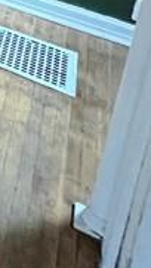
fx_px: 569
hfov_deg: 8.9
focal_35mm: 80
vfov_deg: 19.4
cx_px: -404
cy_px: -222
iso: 500
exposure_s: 1/60
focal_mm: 1.57
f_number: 1.8
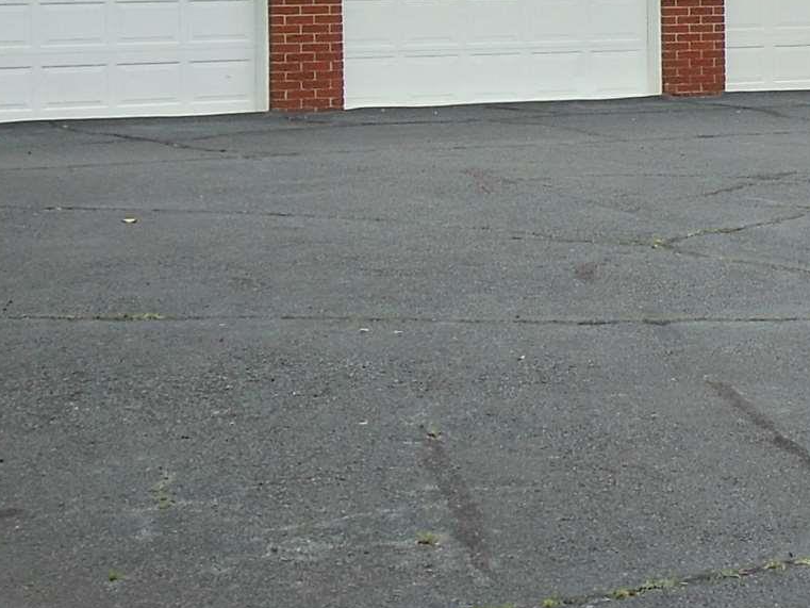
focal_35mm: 117
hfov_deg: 16.1
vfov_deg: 12.5
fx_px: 2738
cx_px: 994
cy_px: 23
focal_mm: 5.2
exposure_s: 1/800
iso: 125
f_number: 3.3
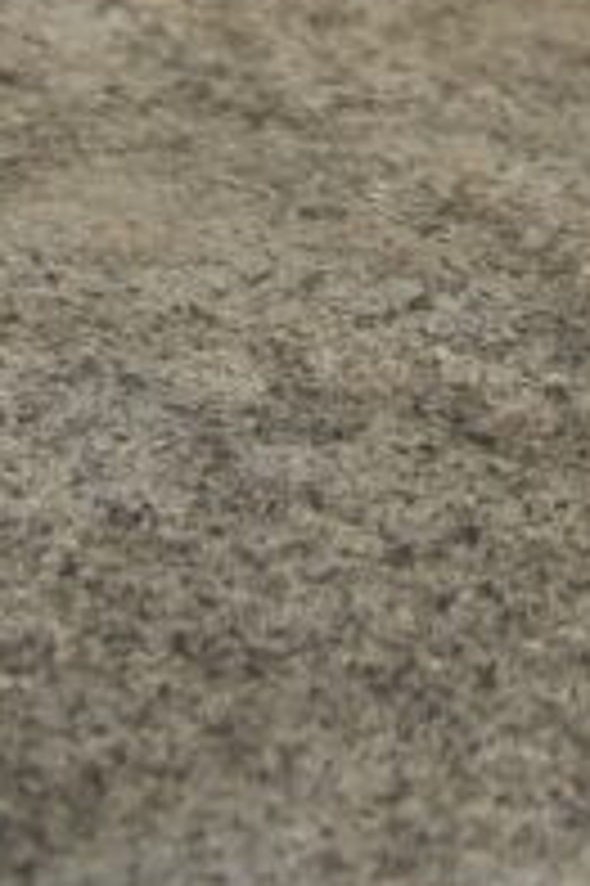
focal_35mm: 286
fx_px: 7043
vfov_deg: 6.6
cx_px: 1639
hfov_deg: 4.6
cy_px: -1759
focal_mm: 47
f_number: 2.8
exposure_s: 1/640
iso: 125
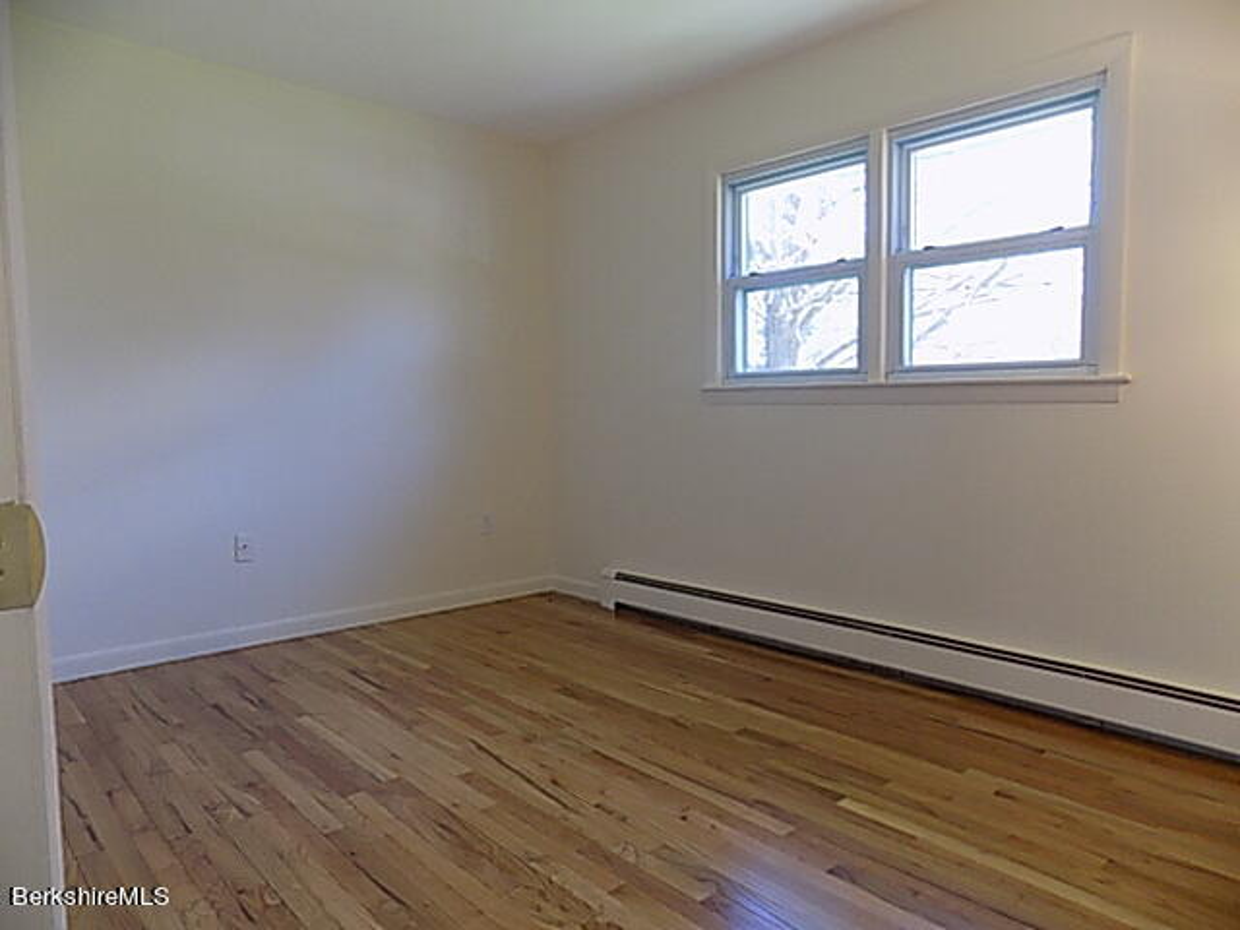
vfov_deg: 58.9
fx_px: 824
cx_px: 620
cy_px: 465
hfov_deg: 73.9
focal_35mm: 23
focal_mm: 4
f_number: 3.1
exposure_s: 1/30
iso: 160
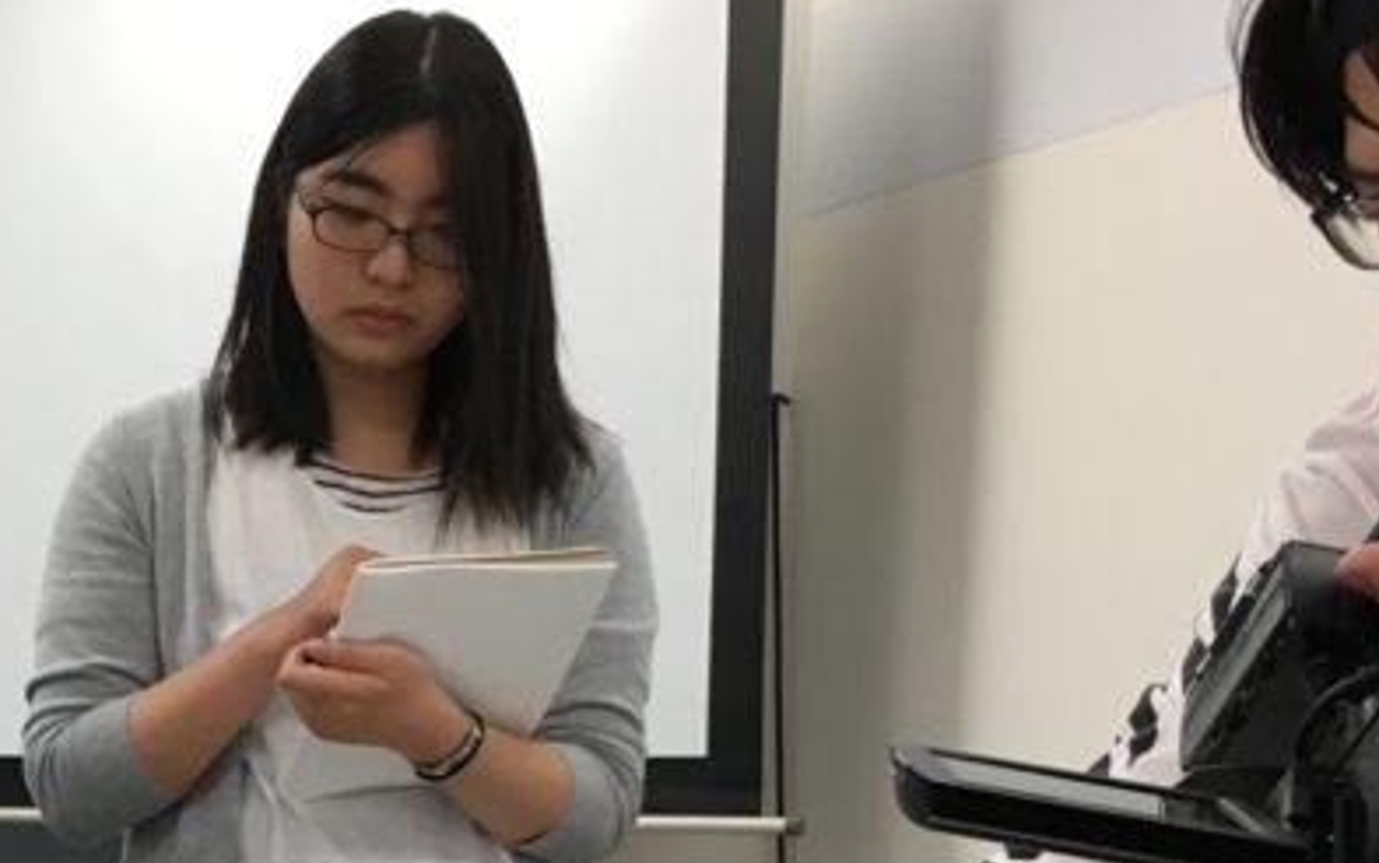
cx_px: 126
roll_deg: -2.4
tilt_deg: -5.7
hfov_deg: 25.0
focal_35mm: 80
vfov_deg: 15.7
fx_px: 3008
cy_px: 1056
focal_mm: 4.15
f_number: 2.2
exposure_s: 1/30
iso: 25
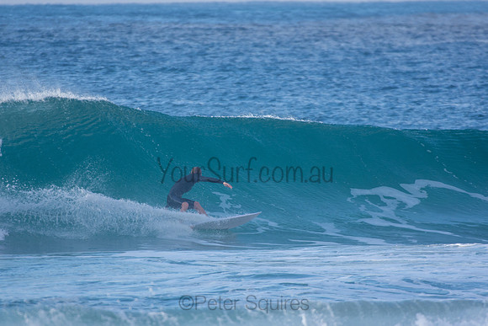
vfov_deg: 1.7
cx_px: 244
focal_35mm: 787
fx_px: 10673
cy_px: 163
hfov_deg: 2.6
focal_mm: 500
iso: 250
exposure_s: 1/640
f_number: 5.6
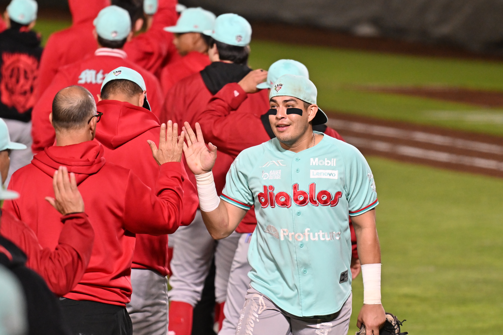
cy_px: 168
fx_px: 4191
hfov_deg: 6.9
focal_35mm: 300
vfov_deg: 4.6
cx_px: 252
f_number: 2.8
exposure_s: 1/2000
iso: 2500
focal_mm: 200
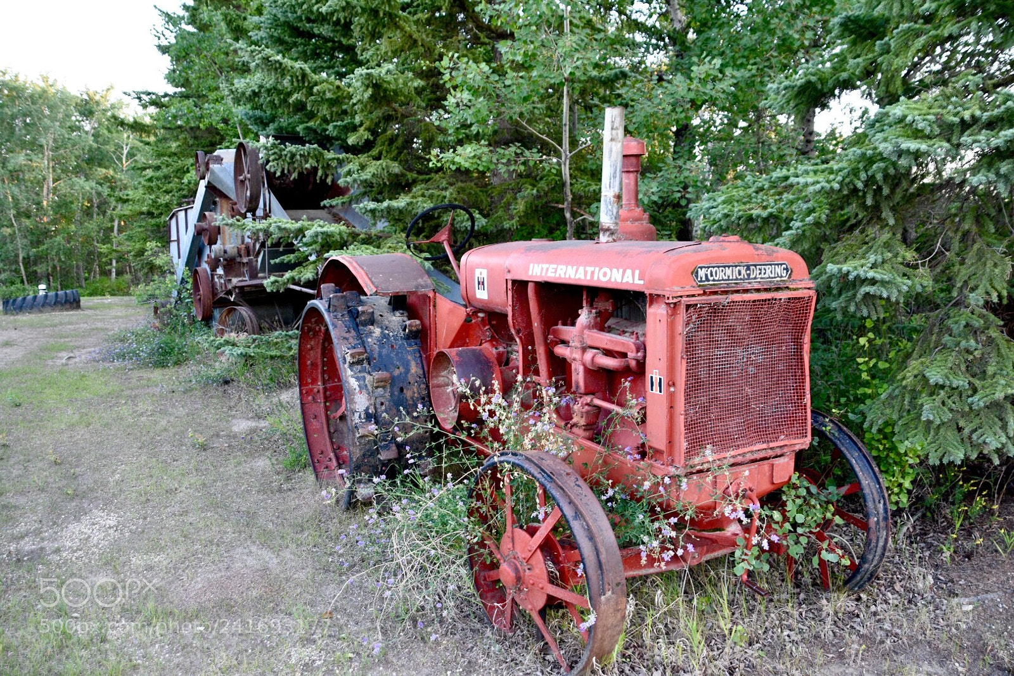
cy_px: 338
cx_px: 507
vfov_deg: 43.6
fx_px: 845
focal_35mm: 30
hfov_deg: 61.9
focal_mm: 20
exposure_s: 1/100
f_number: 5
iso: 800
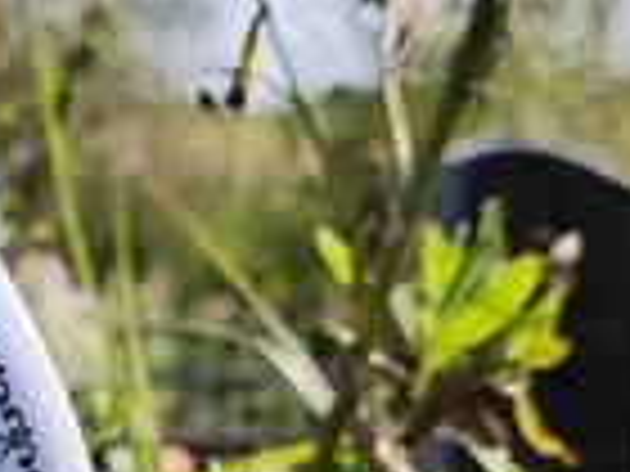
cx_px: -135
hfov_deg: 13.4
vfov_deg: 10.2
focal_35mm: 143
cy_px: 589
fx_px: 2603
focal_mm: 6.04
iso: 50
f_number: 1.9
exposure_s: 1/651
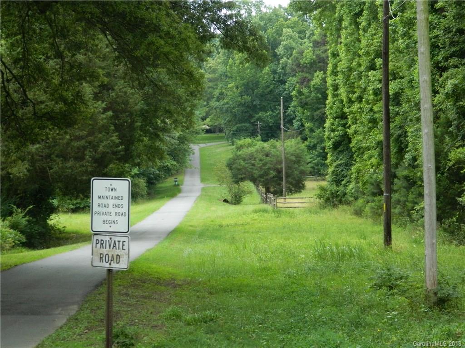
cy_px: 174
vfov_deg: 11.5
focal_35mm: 129
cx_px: 232
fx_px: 1733
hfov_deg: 15.3
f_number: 4.7
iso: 400
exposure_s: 1/160
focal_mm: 23.2
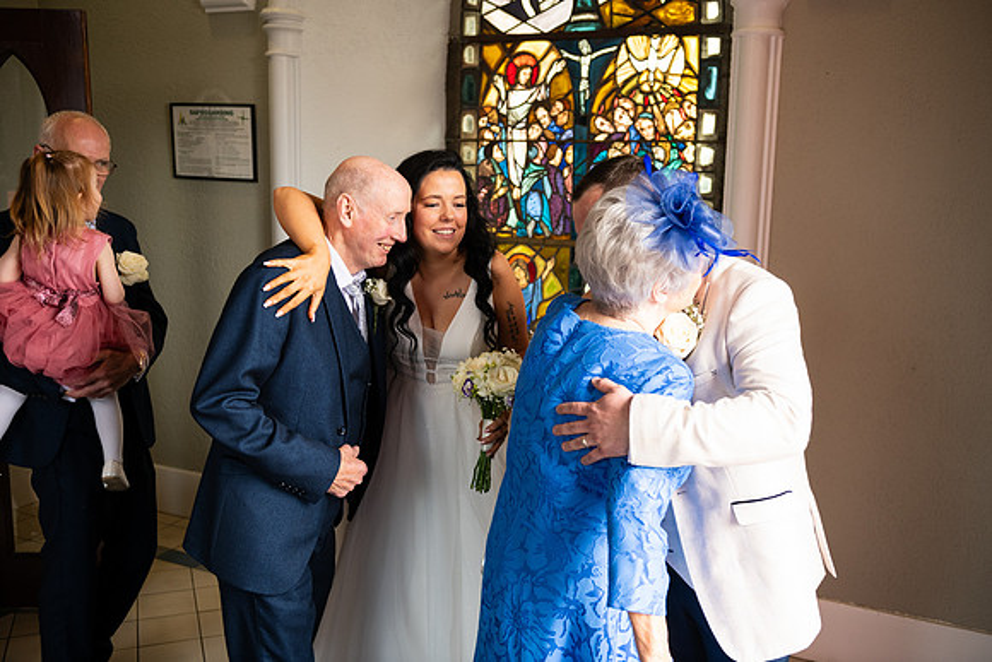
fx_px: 965
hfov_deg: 54.4
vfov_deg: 37.9
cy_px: 331
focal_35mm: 35
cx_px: 496
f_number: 3.5
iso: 640
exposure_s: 1/160
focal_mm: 35
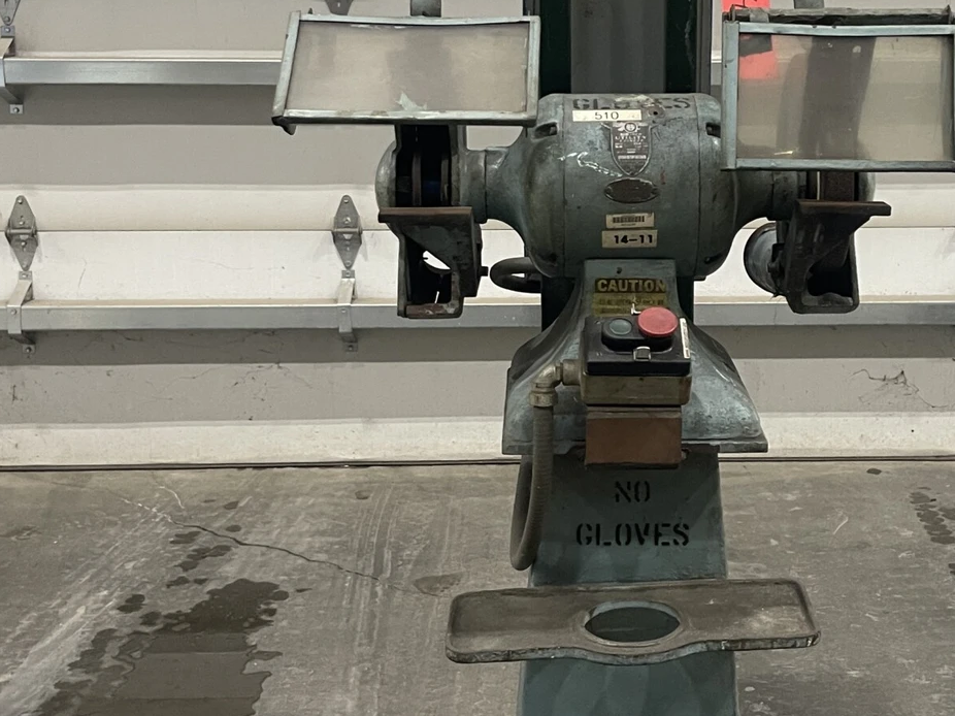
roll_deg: -0.1
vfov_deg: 27.0
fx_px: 1489
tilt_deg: -10.5
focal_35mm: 54
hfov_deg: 35.3
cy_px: 282
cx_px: 610
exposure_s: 1/60
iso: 320
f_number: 1.6
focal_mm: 5.1
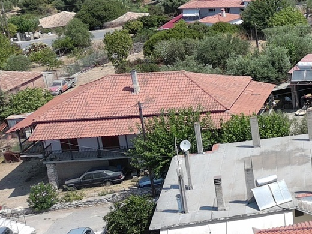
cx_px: 574
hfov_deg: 18.0
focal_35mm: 85
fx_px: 766
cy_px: 63
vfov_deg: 17.3
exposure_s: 1/2695
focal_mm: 6.67
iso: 101
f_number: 1.9
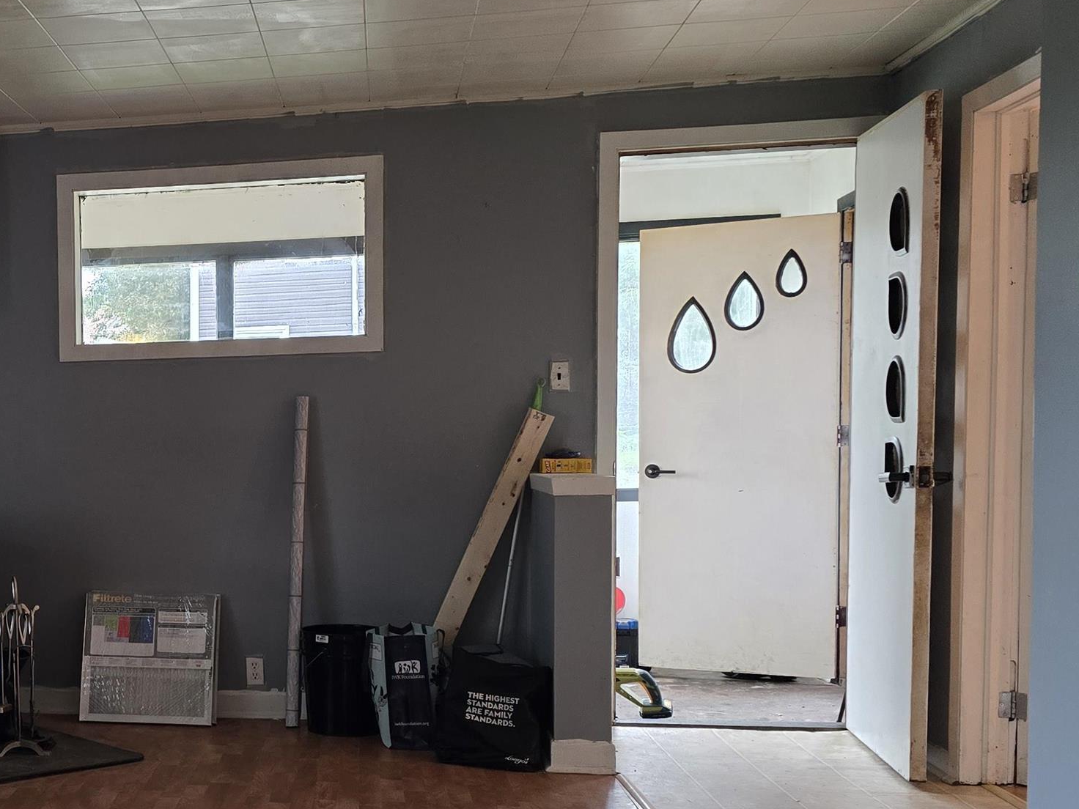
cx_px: 40
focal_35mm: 48
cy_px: 517
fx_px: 1496
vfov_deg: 30.1
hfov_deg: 36.3
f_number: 1.7
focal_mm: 6.3
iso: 320
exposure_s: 1/120
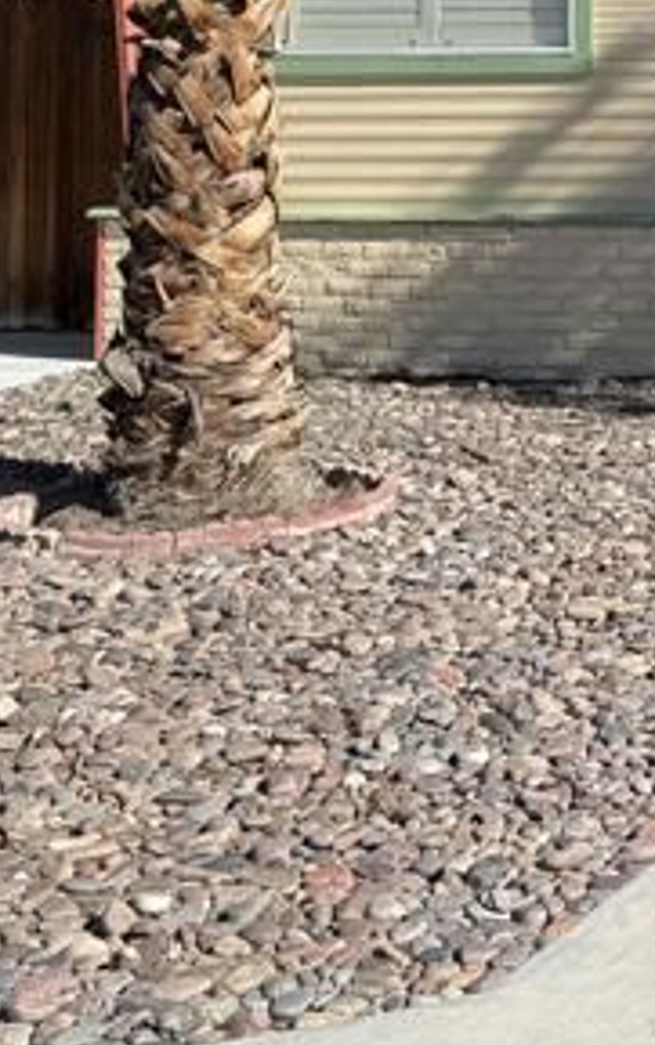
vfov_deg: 22.2
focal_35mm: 90
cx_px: 1057
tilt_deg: +0.9
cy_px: 11
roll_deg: +0.7
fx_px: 2567
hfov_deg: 13.5
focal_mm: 6.76
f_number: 1.78
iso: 80
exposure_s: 1/4167
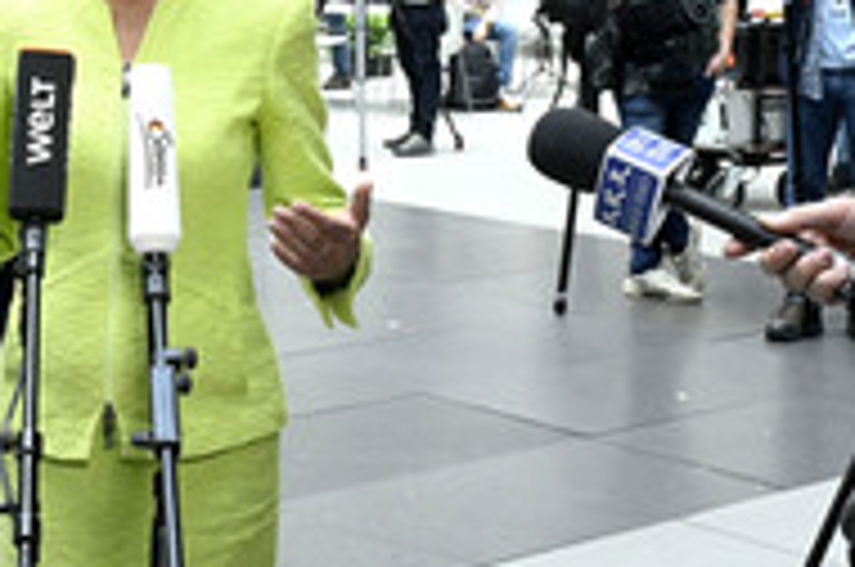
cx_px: 74
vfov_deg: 17.8
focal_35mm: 76
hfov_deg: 25.8
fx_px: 1802
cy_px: 158
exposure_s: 1/200
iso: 5000
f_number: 8
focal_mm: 32
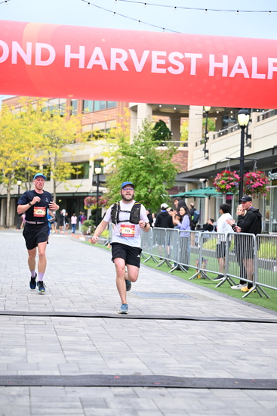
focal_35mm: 70
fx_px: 807
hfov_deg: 19.5
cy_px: 208
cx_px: 138
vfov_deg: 28.8
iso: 1000
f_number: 2.8
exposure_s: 1/2000
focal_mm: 70
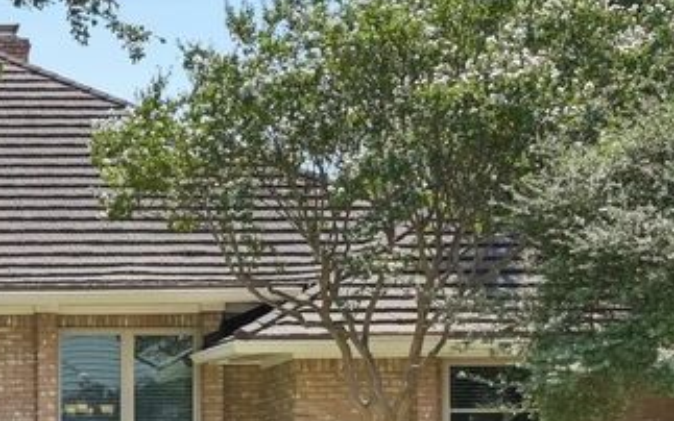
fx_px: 1782
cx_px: -125
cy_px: 376
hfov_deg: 20.1
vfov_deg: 13.4
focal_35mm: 97
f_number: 8
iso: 400
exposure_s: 1/500
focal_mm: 30
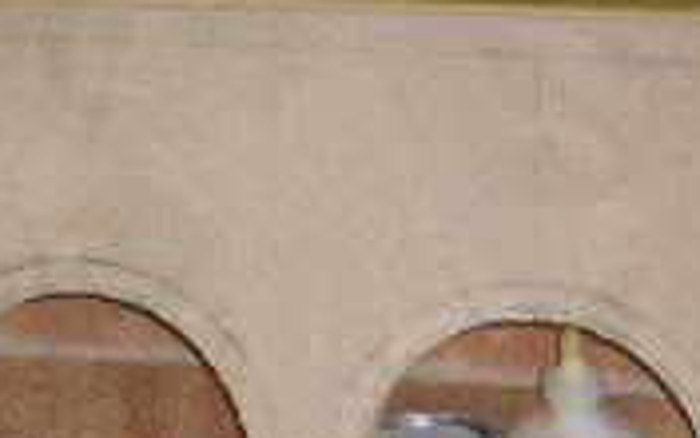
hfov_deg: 11.8
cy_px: 860
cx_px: 438
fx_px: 3396
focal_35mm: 178
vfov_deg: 7.1
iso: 200
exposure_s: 1/64
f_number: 2.8
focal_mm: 6.2
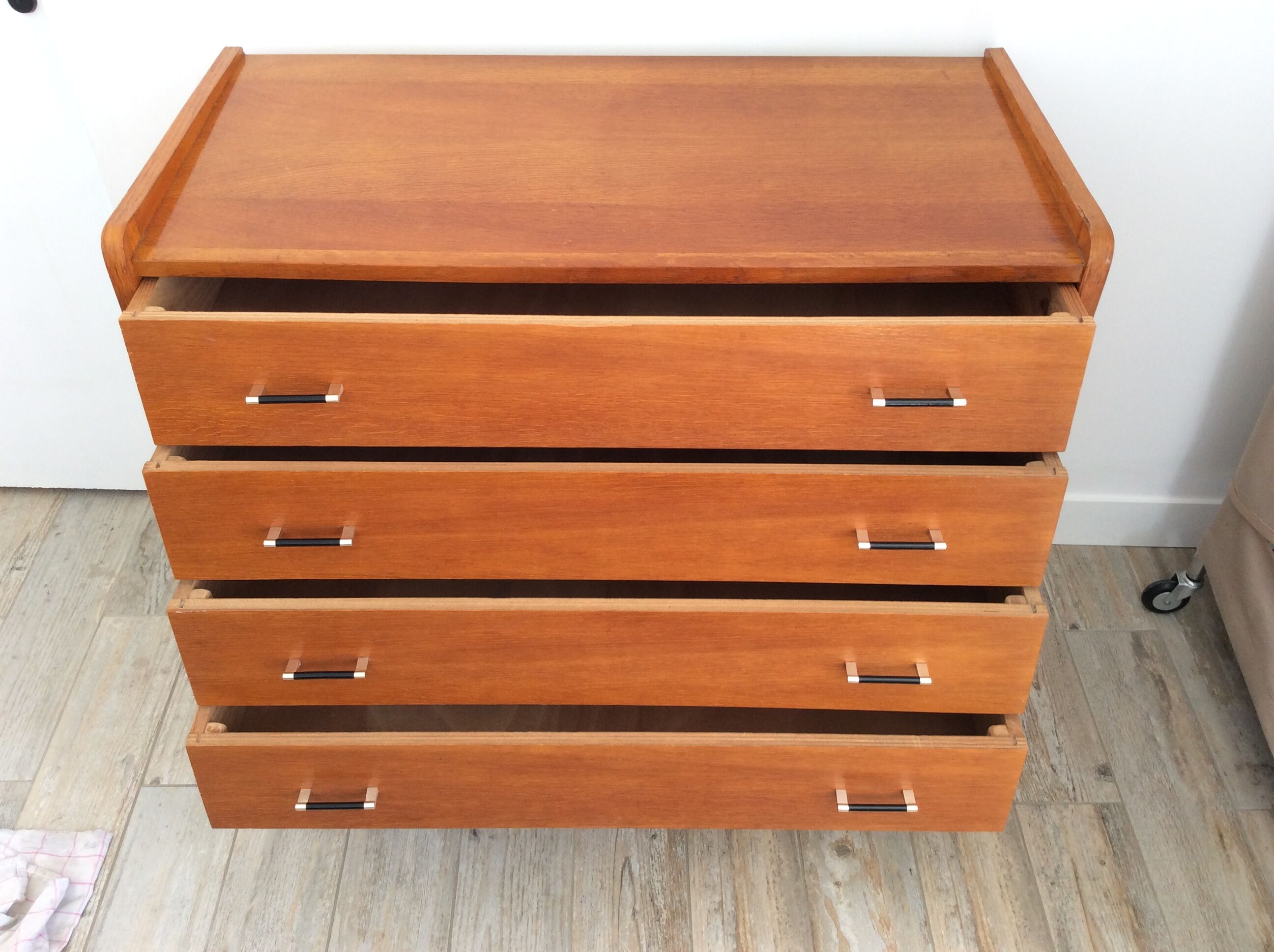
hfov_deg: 56.9
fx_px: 1176
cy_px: 476
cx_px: 637
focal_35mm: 32
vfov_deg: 44.1
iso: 32
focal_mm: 3.3
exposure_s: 1/25
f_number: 2.4
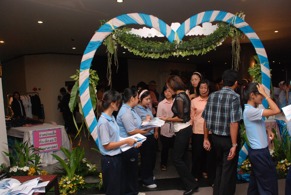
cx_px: 159
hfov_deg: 61.7
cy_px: 107
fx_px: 243
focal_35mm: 30
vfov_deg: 43.8
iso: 1000
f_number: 5.6
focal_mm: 18
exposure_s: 1/125
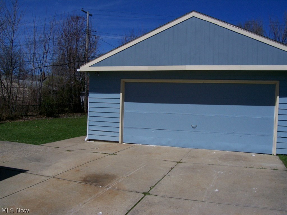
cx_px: 144
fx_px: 282
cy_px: 108
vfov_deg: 41.8
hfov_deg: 54.0
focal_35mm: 34
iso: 80
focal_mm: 5.6
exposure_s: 1/1212
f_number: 5.1
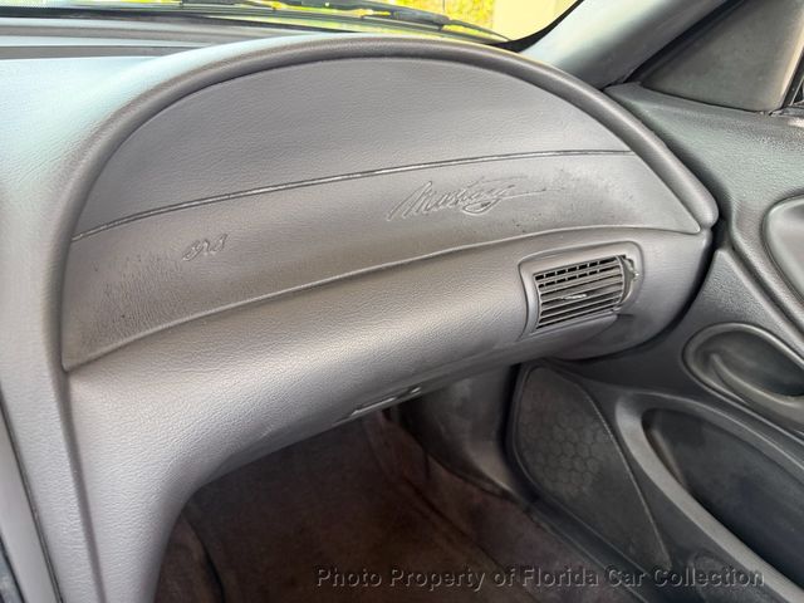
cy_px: 302
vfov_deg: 56.8
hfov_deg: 71.6
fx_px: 557
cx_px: 402
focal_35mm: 24
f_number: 1.78
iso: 200
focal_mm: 6.76
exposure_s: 1/89
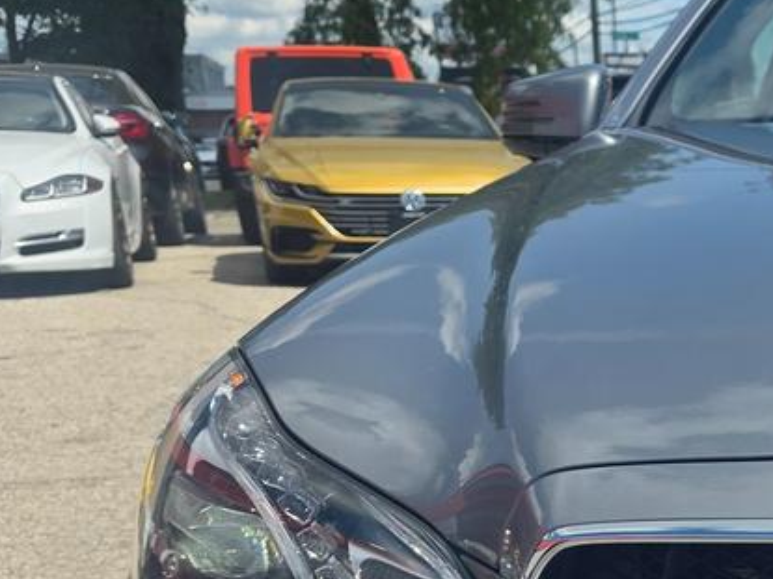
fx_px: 1585
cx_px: 1179
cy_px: 672
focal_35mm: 71
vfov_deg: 19.6
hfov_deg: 22.3
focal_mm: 6.3
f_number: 1.7
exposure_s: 1/3092
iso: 40
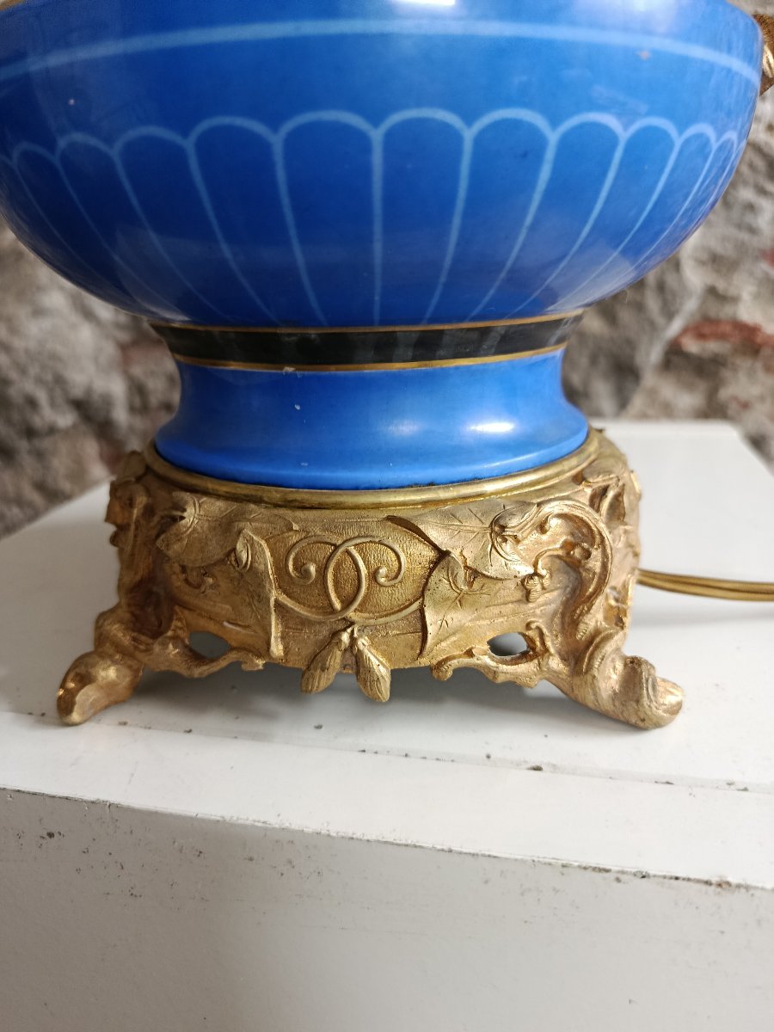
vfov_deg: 71.6
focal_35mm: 24
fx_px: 716
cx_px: 387
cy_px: 516
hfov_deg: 56.8
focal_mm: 5.24
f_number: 1.7
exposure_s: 1/33.3
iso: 1158
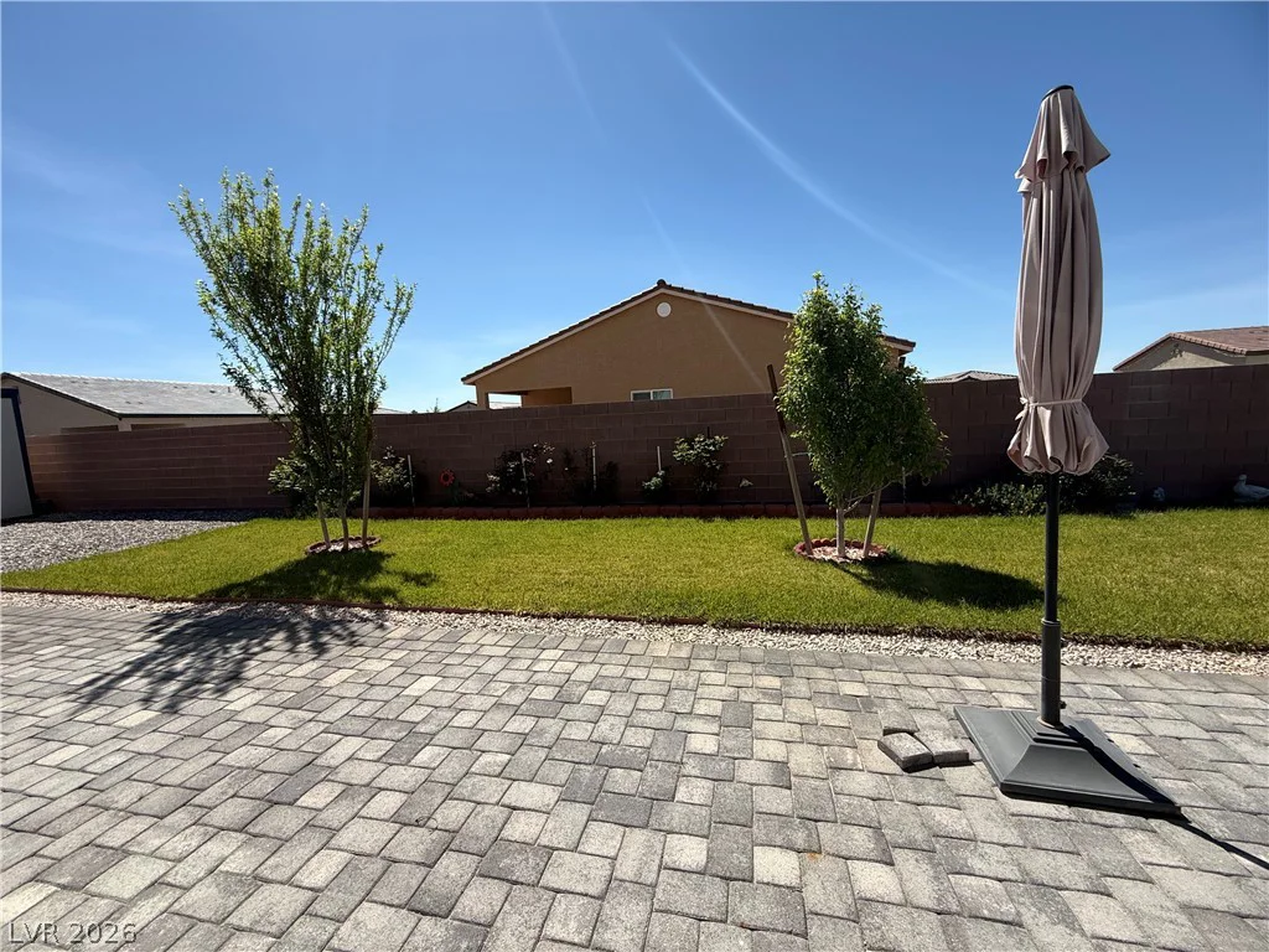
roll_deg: +2.8
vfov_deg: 85.7
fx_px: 513
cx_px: 634
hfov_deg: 102.1
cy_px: 476
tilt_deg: -5.7
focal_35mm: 14
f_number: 2.2
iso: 50
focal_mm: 2.22
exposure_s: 1/2024
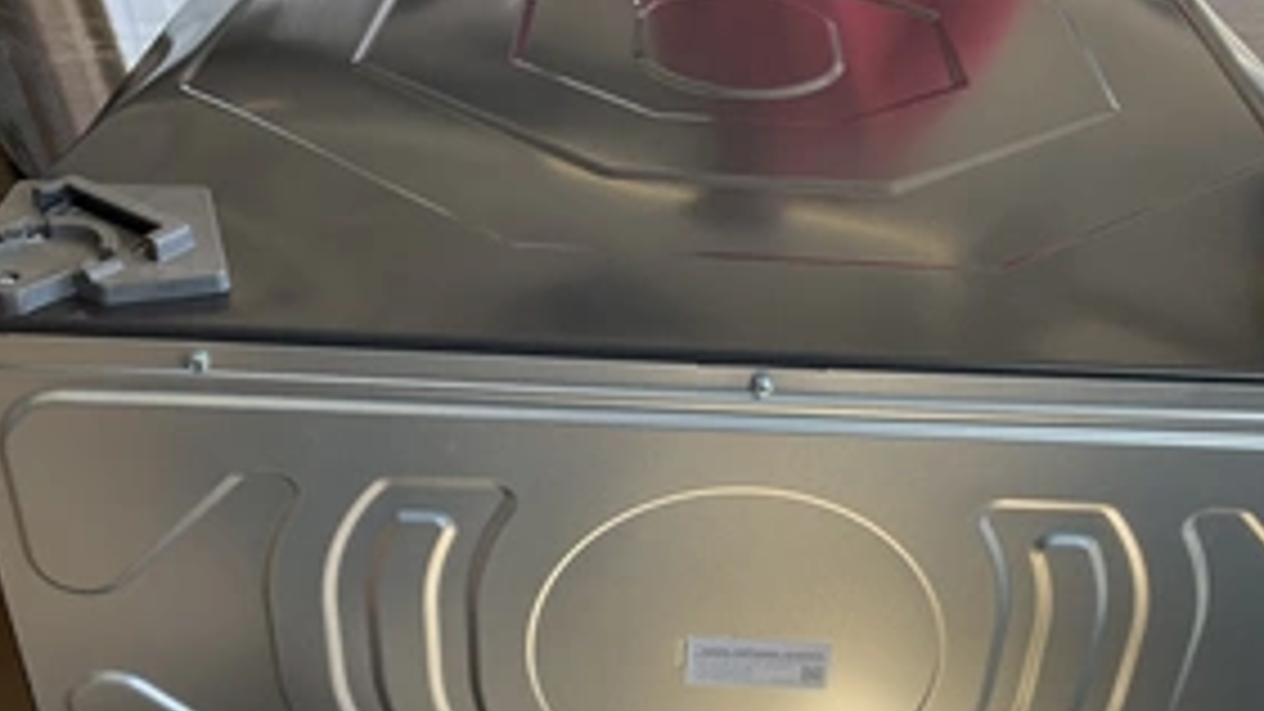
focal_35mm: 45
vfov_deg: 26.2
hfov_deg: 45.4
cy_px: 531
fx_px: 1508
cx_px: 715
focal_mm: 3
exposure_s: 1/187
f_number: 1.8
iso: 20
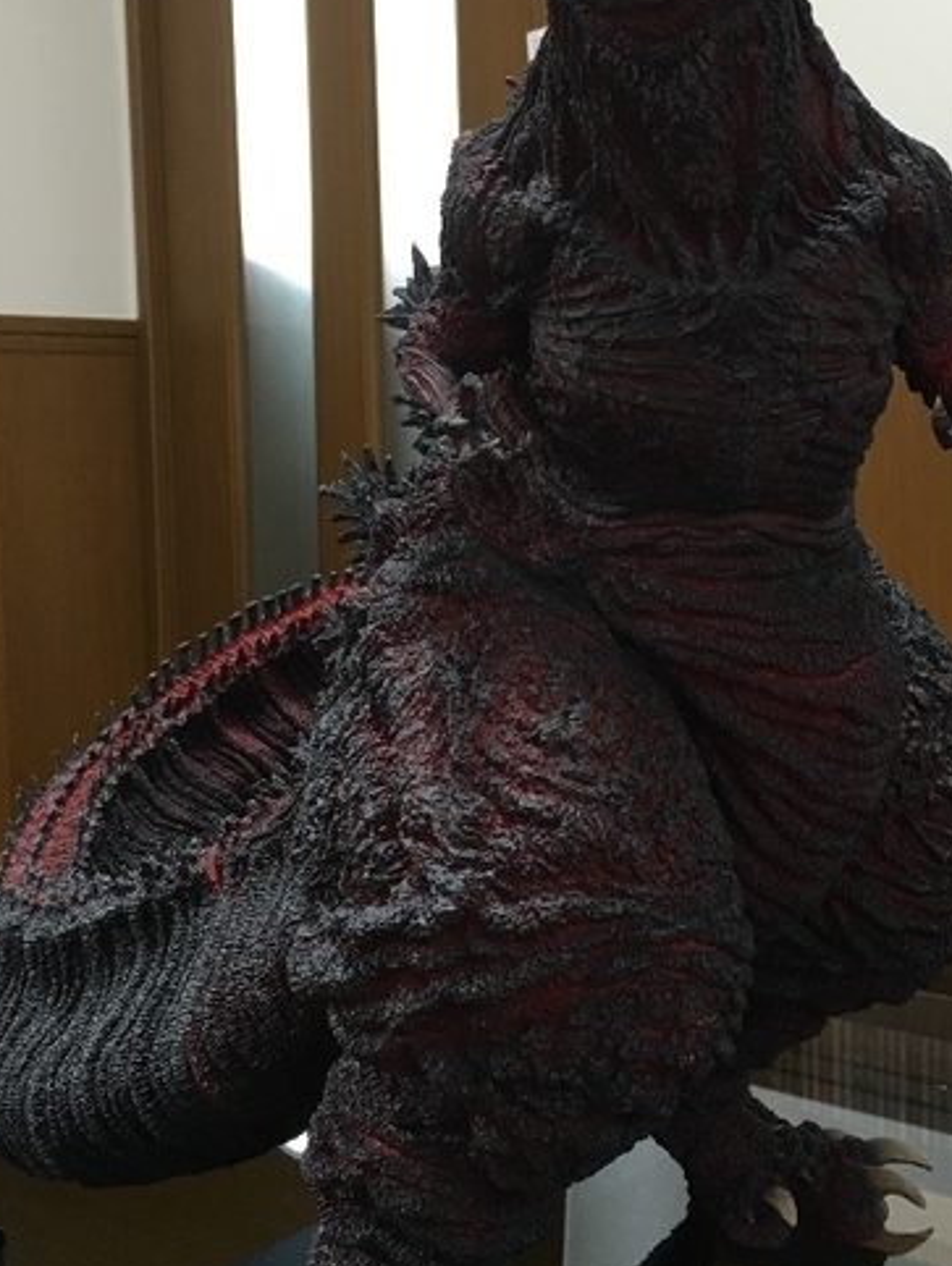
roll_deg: +1.6
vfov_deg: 39.5
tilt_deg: -1.1
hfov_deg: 30.2
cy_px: 527
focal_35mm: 48
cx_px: 580
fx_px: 1758
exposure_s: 1/15
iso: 40
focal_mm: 4.15
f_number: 2.2
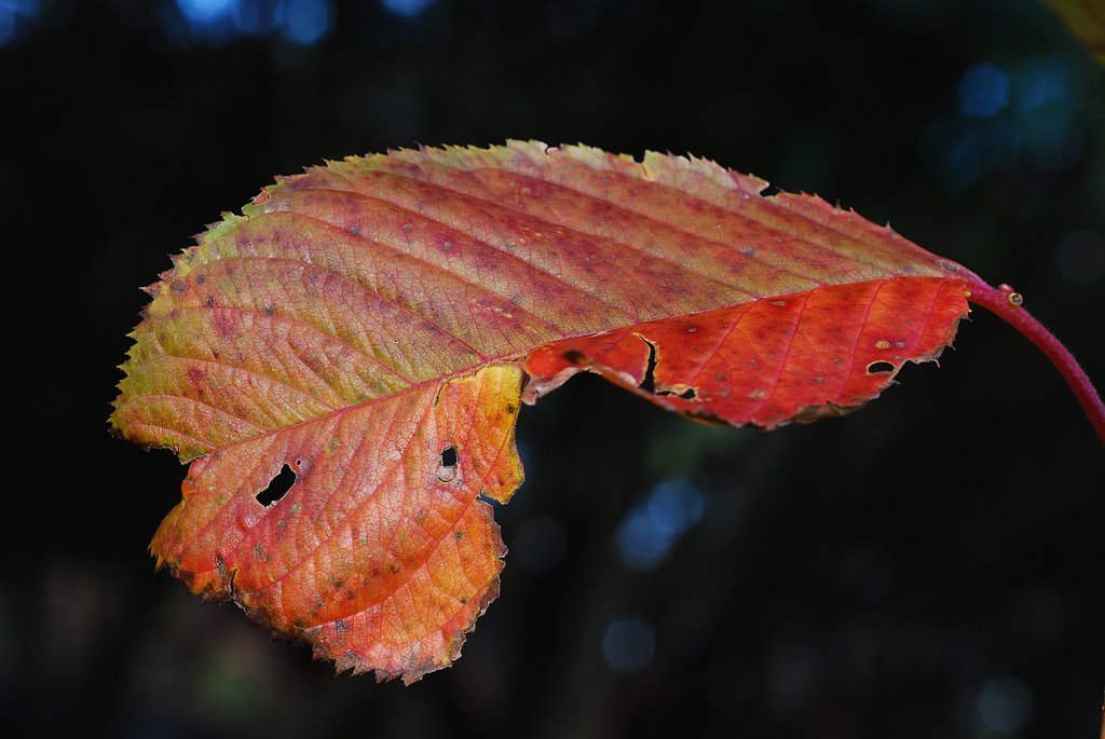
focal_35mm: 90
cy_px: 370
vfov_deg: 15.2
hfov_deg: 22.6
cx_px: 552
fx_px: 2765
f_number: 10
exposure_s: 1/50
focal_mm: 60
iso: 250
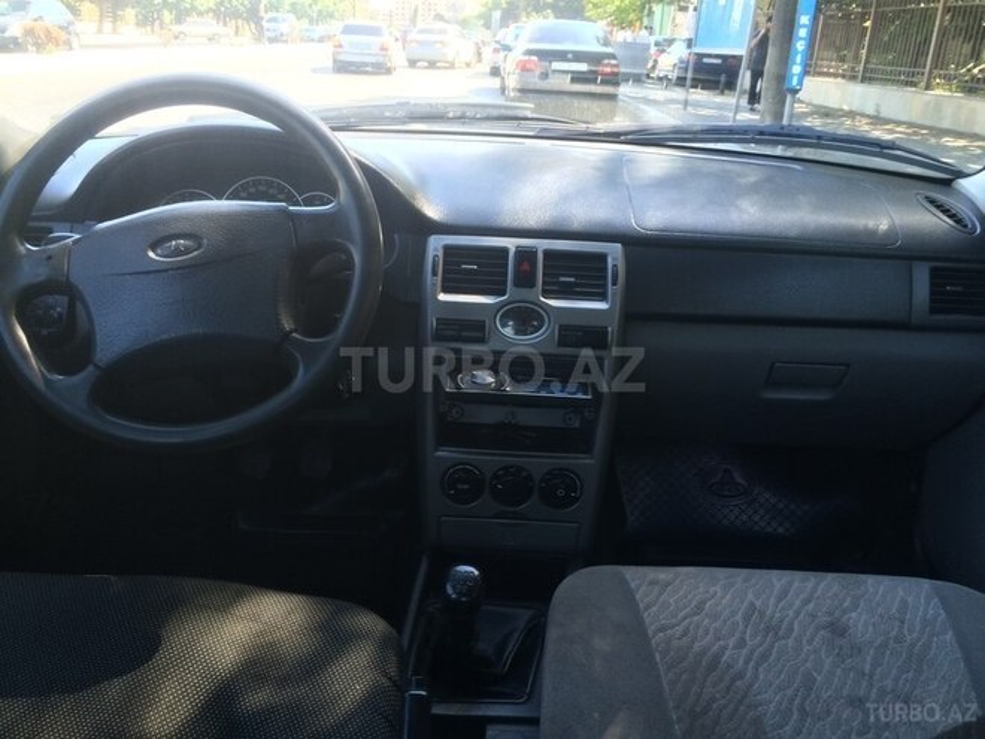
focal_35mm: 29
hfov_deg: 61.7
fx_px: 825
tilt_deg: -22.8
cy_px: 370
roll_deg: -2.4
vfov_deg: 48.2
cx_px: 492
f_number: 2.2
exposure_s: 1/100
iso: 64
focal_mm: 4.15
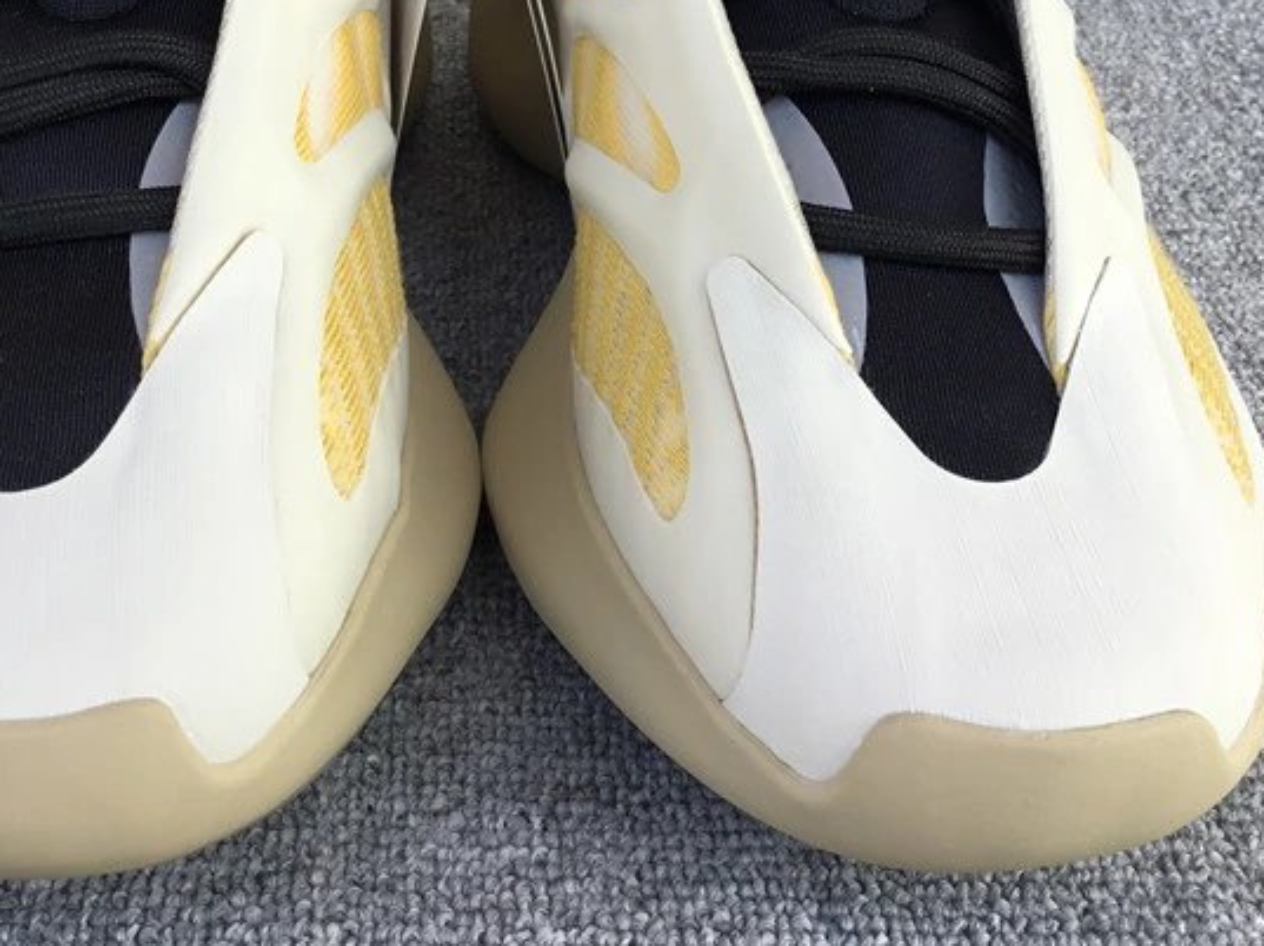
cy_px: 241
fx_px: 1898
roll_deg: -2.0
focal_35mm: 52
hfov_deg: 36.7
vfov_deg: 27.6
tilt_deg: -30.2
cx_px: 525
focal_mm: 3.3
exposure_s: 1/201
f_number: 2.4
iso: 25
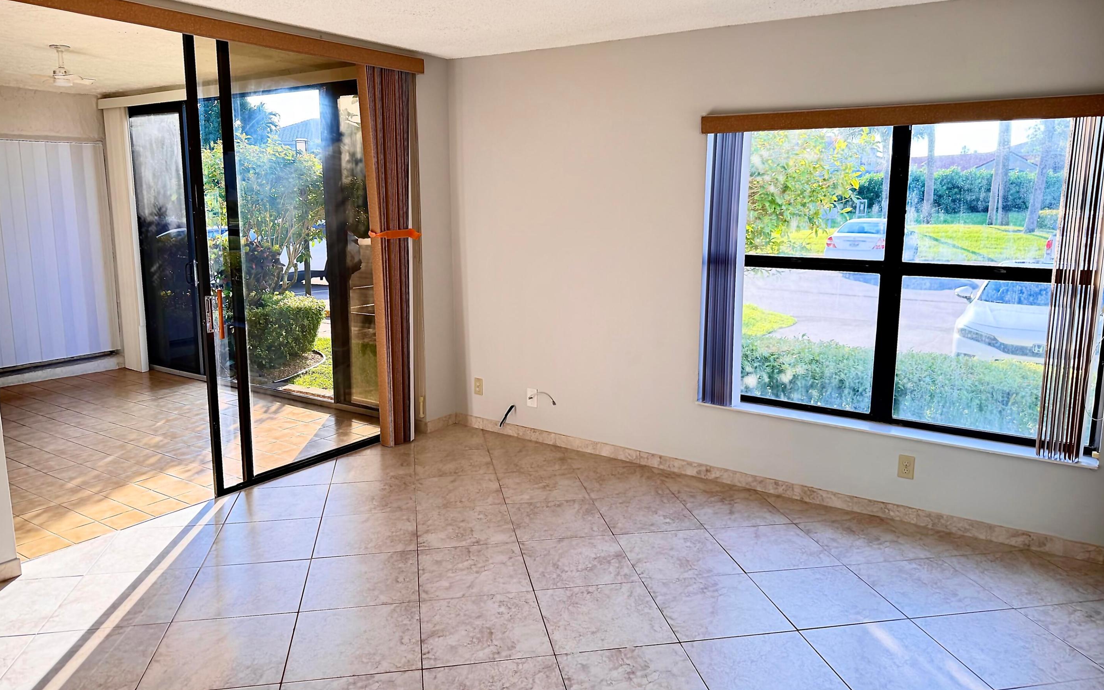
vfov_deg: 47.6
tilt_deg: -9.5
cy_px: 322
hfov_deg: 70.4
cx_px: 556
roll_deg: +0.0
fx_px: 782
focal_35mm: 26
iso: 100
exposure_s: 1/181
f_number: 1.78
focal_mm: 6.76
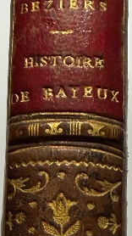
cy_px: 340
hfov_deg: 10.7
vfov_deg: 17.3
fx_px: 704
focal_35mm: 113
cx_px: 62
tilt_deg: -67.7
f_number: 2.2
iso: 200
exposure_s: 1/60
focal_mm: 2.22
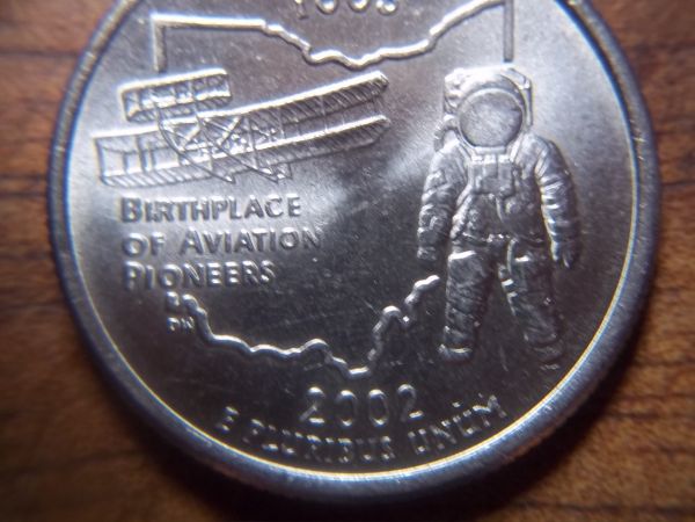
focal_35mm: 36
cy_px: 261
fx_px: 723
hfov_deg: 51.4
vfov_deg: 39.7
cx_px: 348
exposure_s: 1/20
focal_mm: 6.5
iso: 160
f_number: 3.1
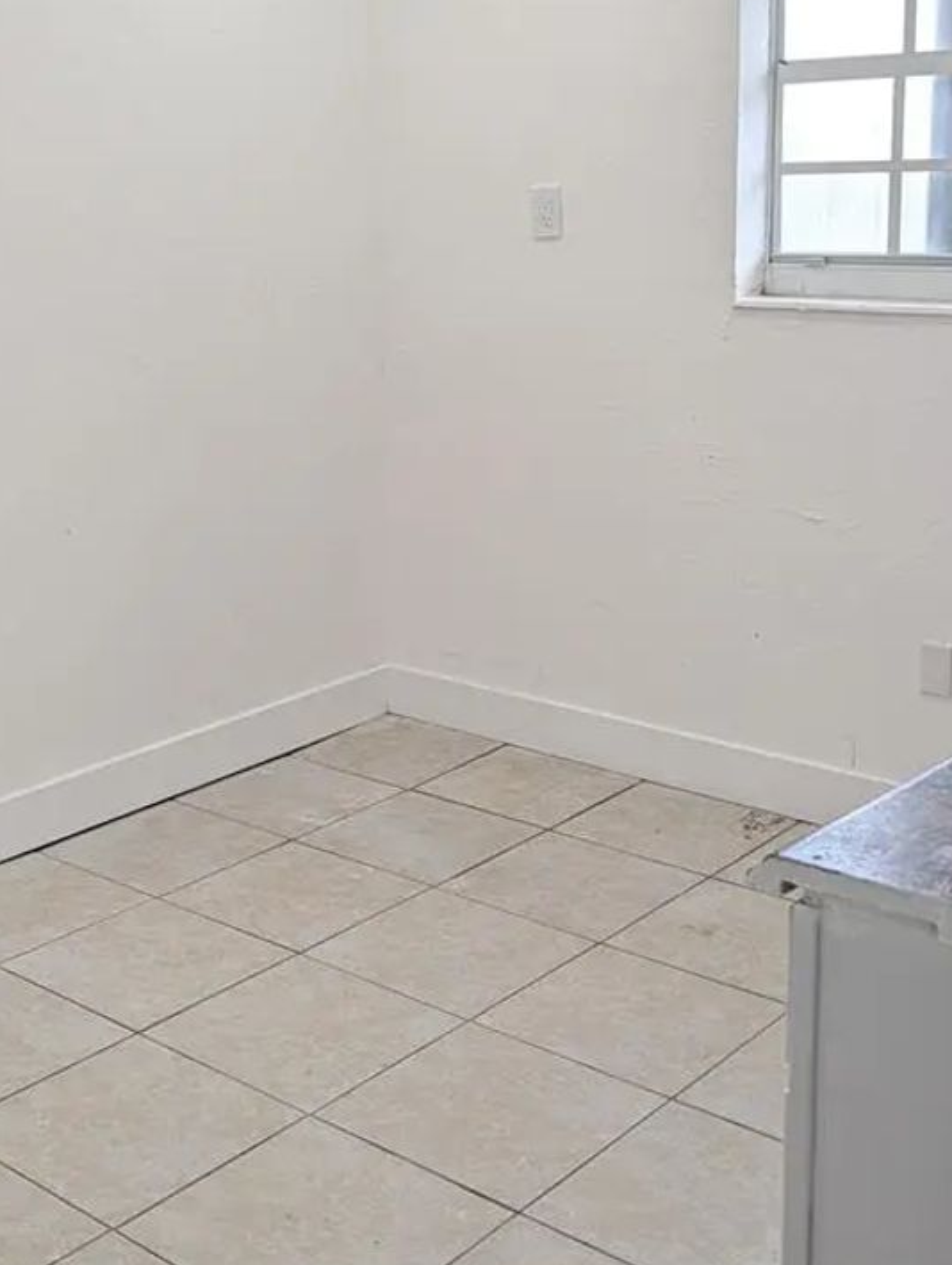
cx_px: 267
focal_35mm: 46
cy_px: 471
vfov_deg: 40.9
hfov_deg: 31.2
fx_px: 1684
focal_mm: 6.9
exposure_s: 1/120
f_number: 1.68
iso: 51
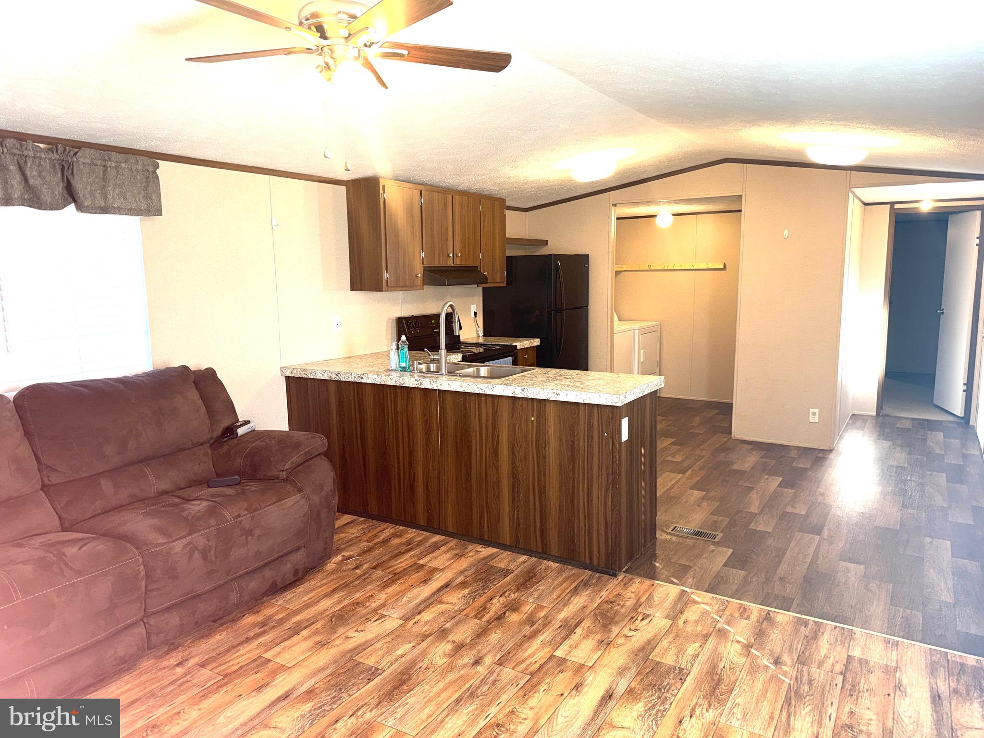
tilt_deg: -8.6
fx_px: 682
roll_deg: +0.3
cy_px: 369
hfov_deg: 71.6
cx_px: 492
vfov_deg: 56.8
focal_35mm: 24
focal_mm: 6.76
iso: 50
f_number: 1.78
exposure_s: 1/34
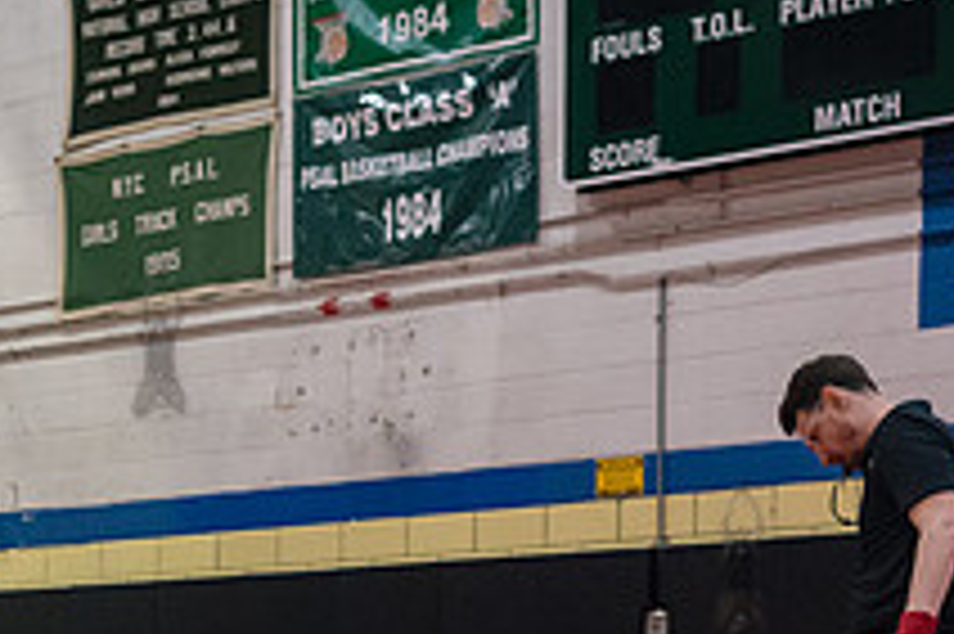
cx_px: 219
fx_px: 2833
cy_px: 863
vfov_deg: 12.3
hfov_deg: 19.0
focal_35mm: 107
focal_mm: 35
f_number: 3.2
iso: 5000
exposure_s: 1/500
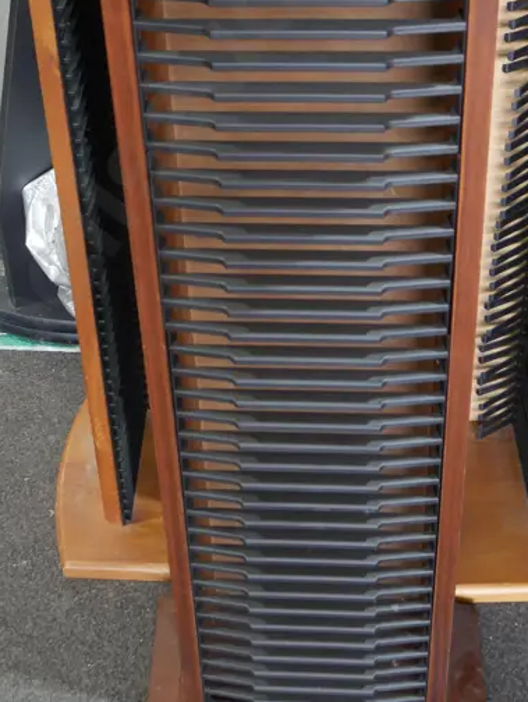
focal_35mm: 65
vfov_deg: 28.5
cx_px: 228
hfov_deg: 22.6
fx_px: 1320
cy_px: 50
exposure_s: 1/60
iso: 500
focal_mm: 16
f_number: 3.6
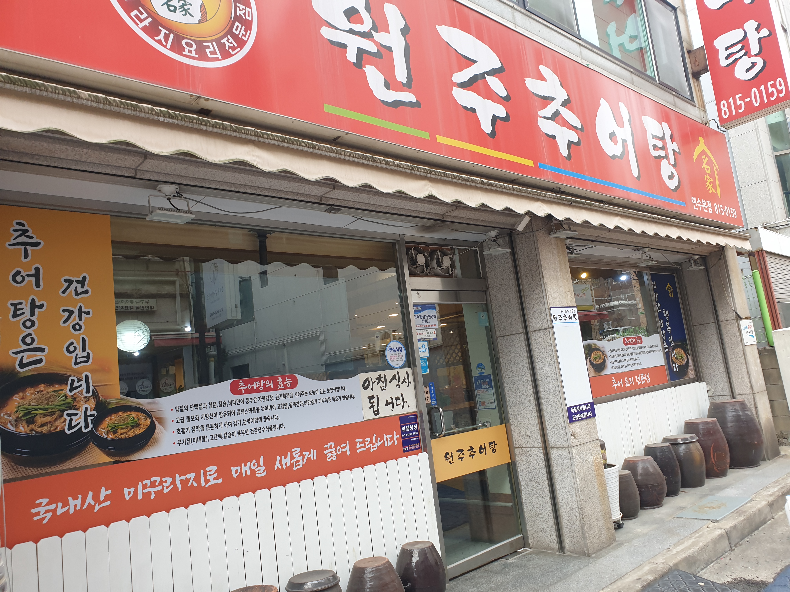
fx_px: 593
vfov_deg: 53.1
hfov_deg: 67.3
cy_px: 296
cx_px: 395
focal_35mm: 26
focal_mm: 4.3
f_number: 2.4
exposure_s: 1/120
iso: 64
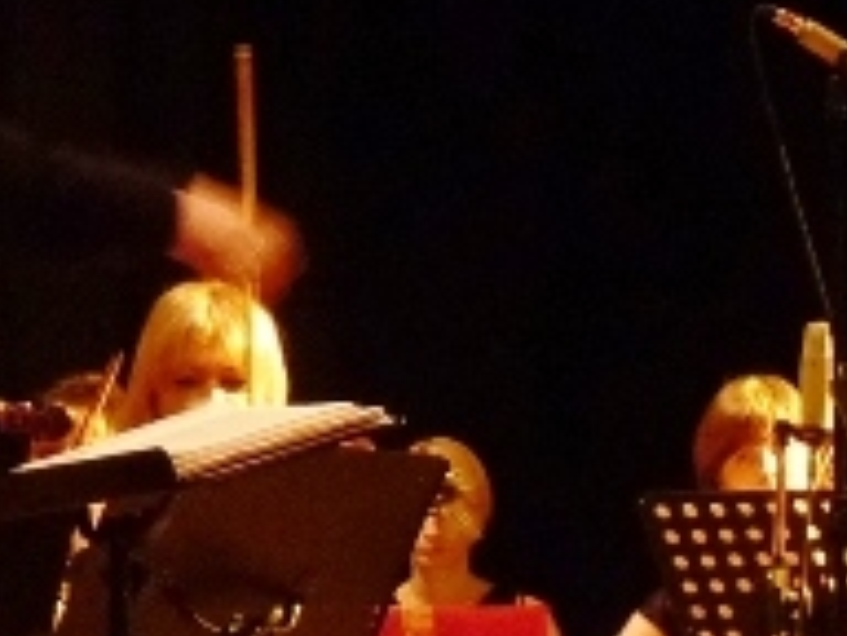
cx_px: 437
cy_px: 369
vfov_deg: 9.3
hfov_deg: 12.3
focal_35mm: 160
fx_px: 3915
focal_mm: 9
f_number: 3.2
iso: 400
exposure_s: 1/10
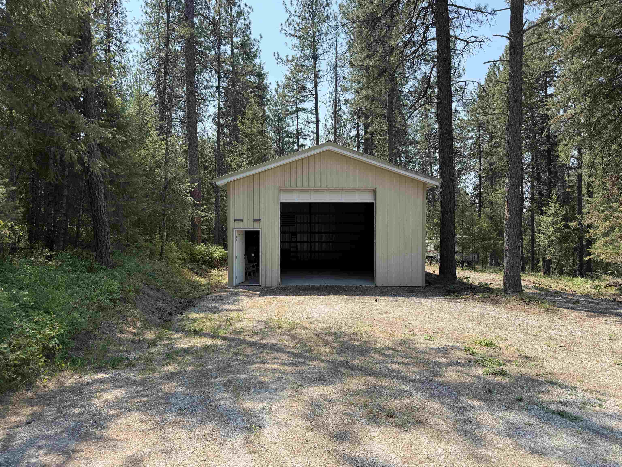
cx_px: 311
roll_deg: +0.7
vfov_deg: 56.8
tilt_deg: -1.3
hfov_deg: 71.6
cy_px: 234
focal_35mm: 24
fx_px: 431
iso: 80
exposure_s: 1/2000
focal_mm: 6.76
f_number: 1.78
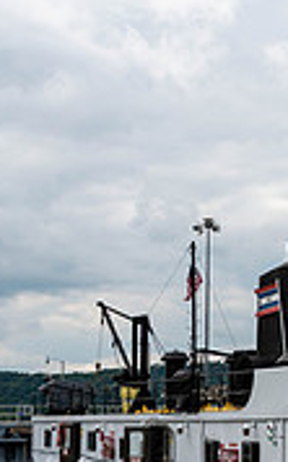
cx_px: 464
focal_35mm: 93
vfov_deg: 22.2
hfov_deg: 13.1
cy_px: 323
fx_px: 1170
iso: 100
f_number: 10
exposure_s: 1/250
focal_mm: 28
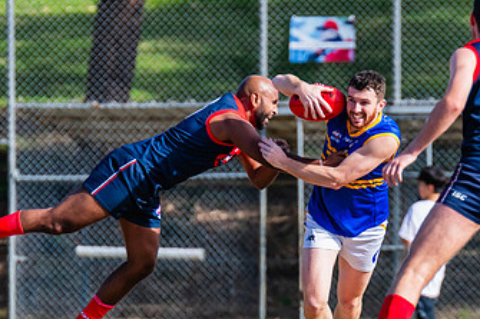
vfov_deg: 1.2
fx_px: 14712
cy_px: 208
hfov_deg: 1.9
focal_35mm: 1104
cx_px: 315
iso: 640
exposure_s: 1/1600
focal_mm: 420
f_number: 7.1
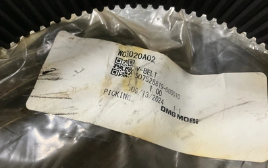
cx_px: 134
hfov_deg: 61.2
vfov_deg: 40.4
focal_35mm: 31
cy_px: 100
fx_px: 226
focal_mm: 3
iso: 200
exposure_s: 1/40
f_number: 1.8
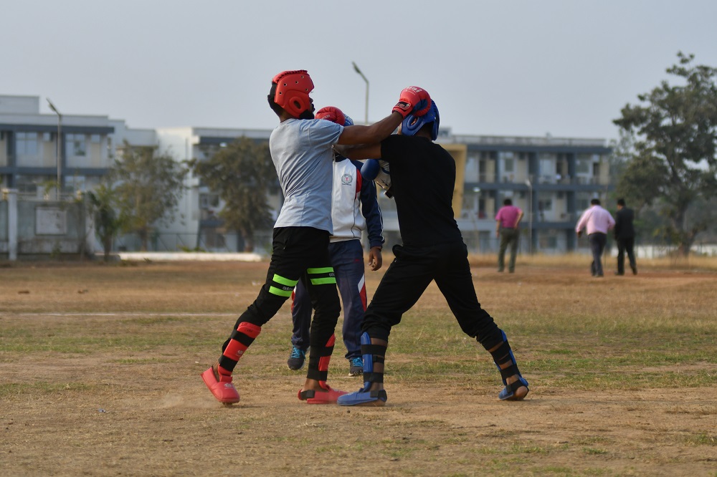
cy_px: 238
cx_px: 358
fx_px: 2389
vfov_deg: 11.4
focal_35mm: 120
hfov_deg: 17.1
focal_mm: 80
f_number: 2.8
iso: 400
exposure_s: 1/4000
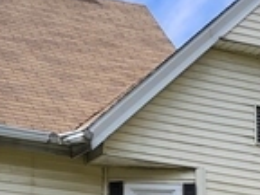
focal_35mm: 163
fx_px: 1224
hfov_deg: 12.1
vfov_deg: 9.0
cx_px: 168
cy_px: 199
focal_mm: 5.54
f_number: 1.8
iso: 25
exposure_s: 1/1038
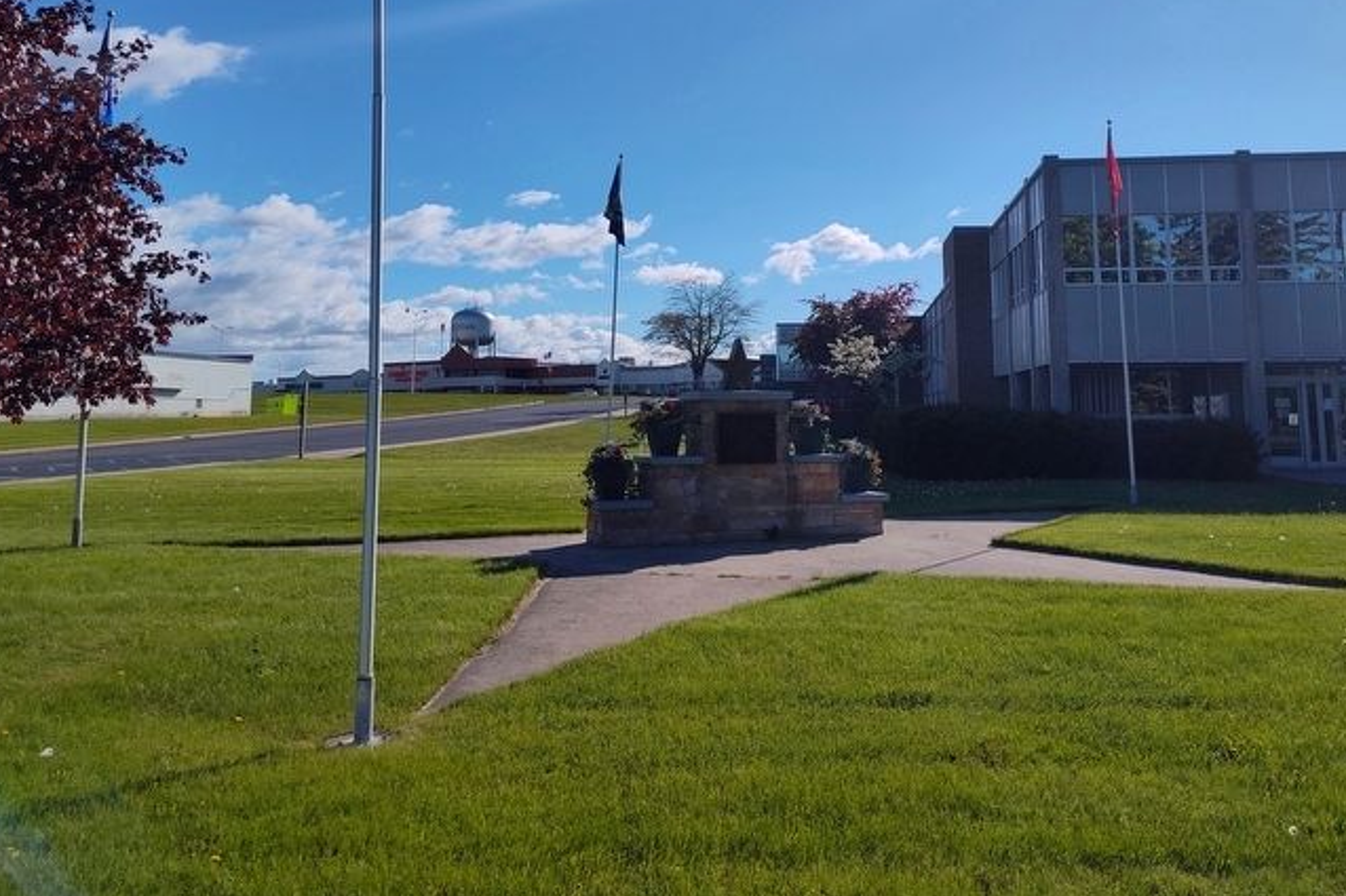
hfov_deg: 61.8
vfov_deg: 42.7
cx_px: 751
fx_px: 1121
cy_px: 268
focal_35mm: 30
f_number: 1.8
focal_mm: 5.56
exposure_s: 1/4775
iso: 100
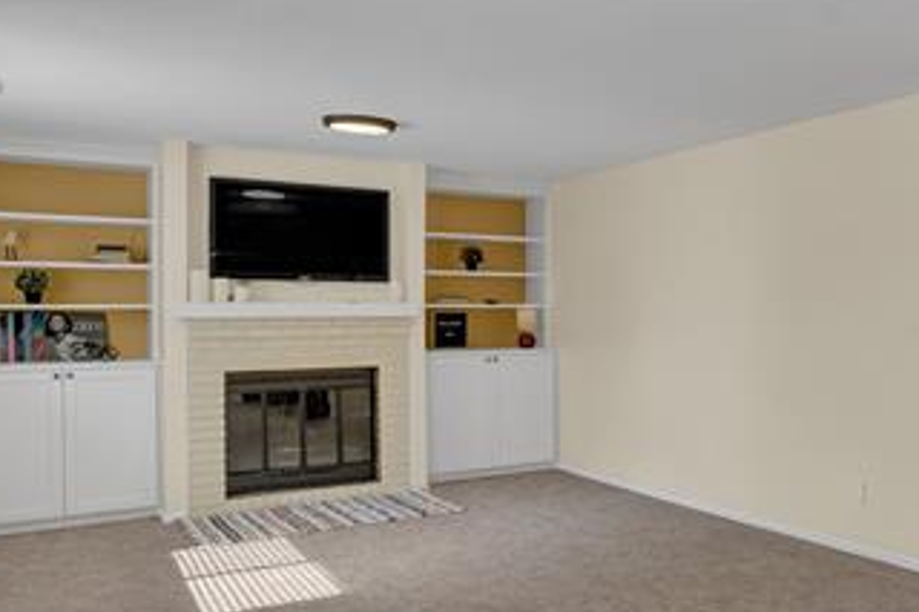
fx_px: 867
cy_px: 316
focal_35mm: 34
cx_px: 836
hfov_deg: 49.4
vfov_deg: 38.8
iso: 400
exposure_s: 1/50
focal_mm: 17
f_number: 8
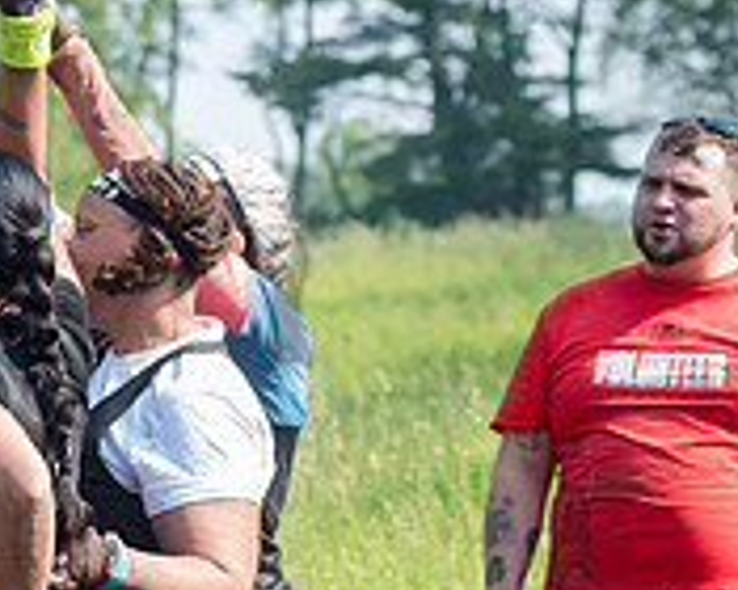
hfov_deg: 6.5
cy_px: 411
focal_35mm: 295
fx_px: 6443
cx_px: -360
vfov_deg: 5.2
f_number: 4.5
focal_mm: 80
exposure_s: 1/400
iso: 250
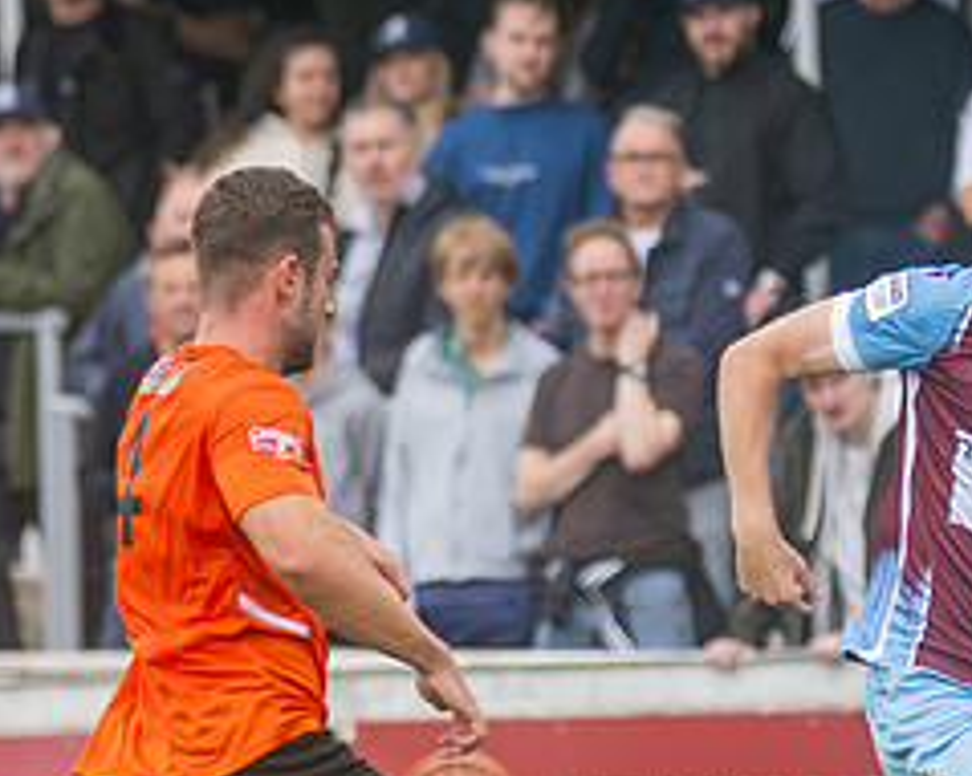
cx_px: 970
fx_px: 37066
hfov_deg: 1.5
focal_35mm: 1289
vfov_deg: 1.2
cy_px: 752
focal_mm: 195
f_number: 2.8
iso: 320
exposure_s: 1/1250
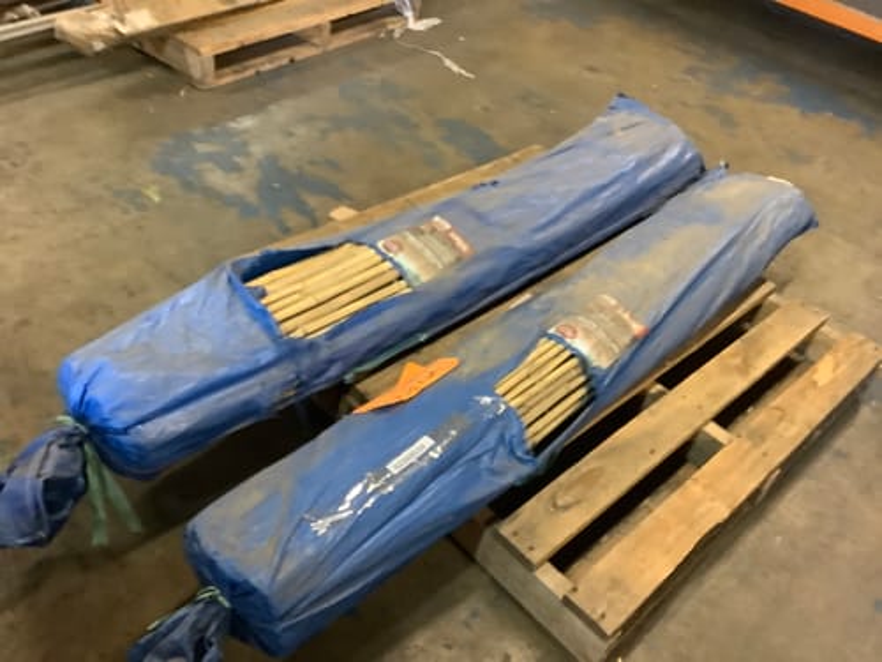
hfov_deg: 58.4
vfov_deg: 45.4
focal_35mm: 31
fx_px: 790
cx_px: 441
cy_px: 331
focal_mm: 3.3
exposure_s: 1/25
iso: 500
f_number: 2.4
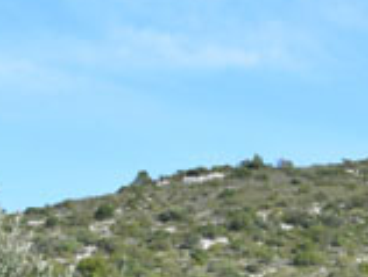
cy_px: 667
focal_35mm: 164
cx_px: 906
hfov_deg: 10.3
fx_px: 1746
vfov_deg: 8.3
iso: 400
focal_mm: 18
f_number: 13
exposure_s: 1/250
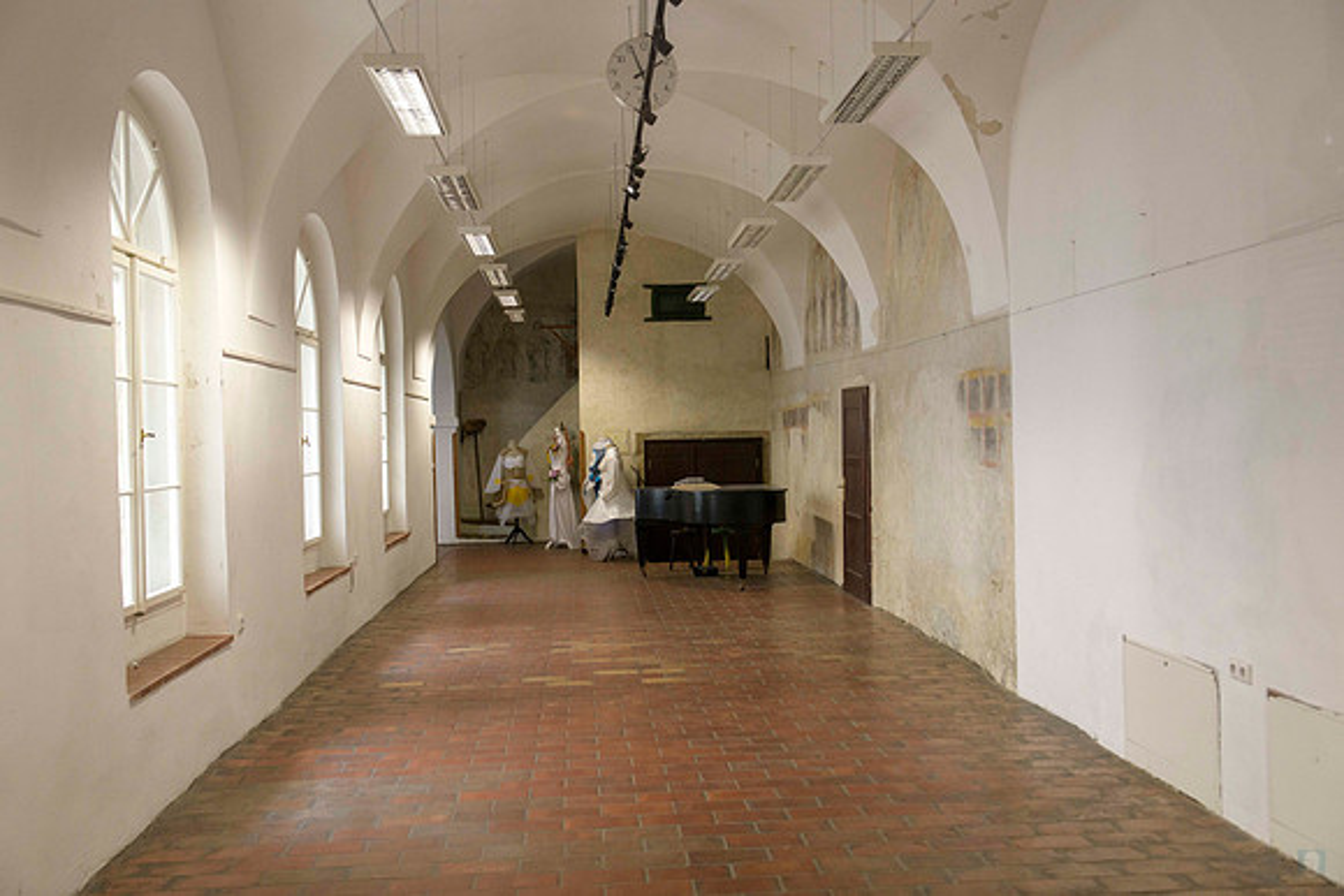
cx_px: 672
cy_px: 448
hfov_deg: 54.9
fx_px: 1293
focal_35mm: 35
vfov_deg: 38.2
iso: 1800
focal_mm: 34
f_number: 5.6
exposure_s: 1/80
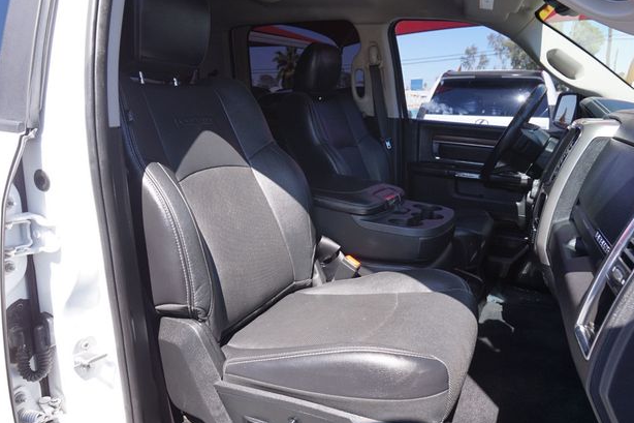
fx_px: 440
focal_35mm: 25
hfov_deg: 71.5
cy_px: 217
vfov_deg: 51.3
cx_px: 328
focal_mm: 16
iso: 100
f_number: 5.6
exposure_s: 1/80
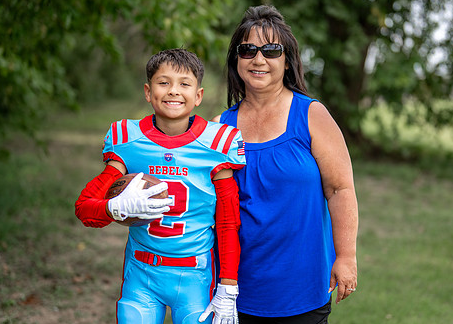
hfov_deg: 26.4
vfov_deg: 19.1
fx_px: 965
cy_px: 156
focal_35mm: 75
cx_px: 241
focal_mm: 50
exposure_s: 1/2500
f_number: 1.2
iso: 100
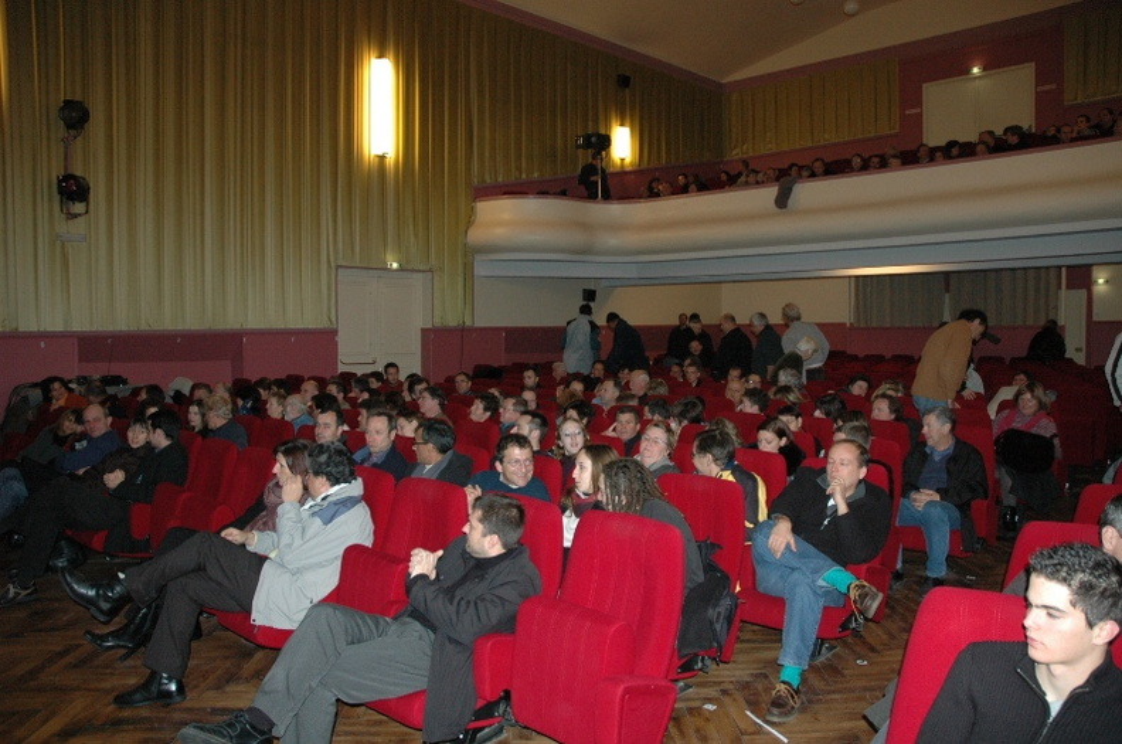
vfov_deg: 47.8
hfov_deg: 67.5
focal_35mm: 27
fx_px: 840
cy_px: 372
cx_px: 561
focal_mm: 18
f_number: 4
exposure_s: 1/60
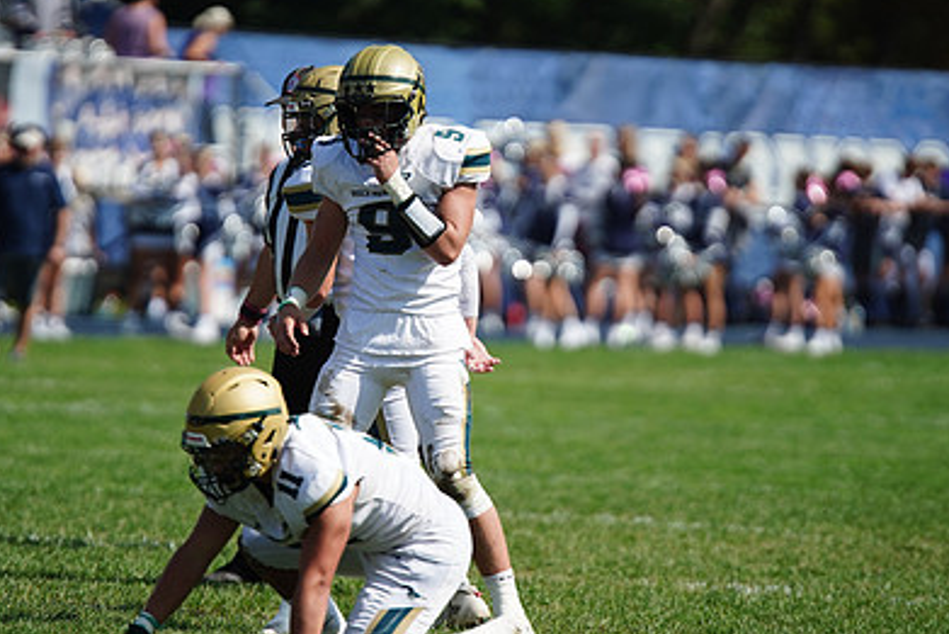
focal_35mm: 445
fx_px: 11734
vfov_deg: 3.1
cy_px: 259
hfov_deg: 4.6
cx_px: 420
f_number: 2.8
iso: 400
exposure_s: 1/8000
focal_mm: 300
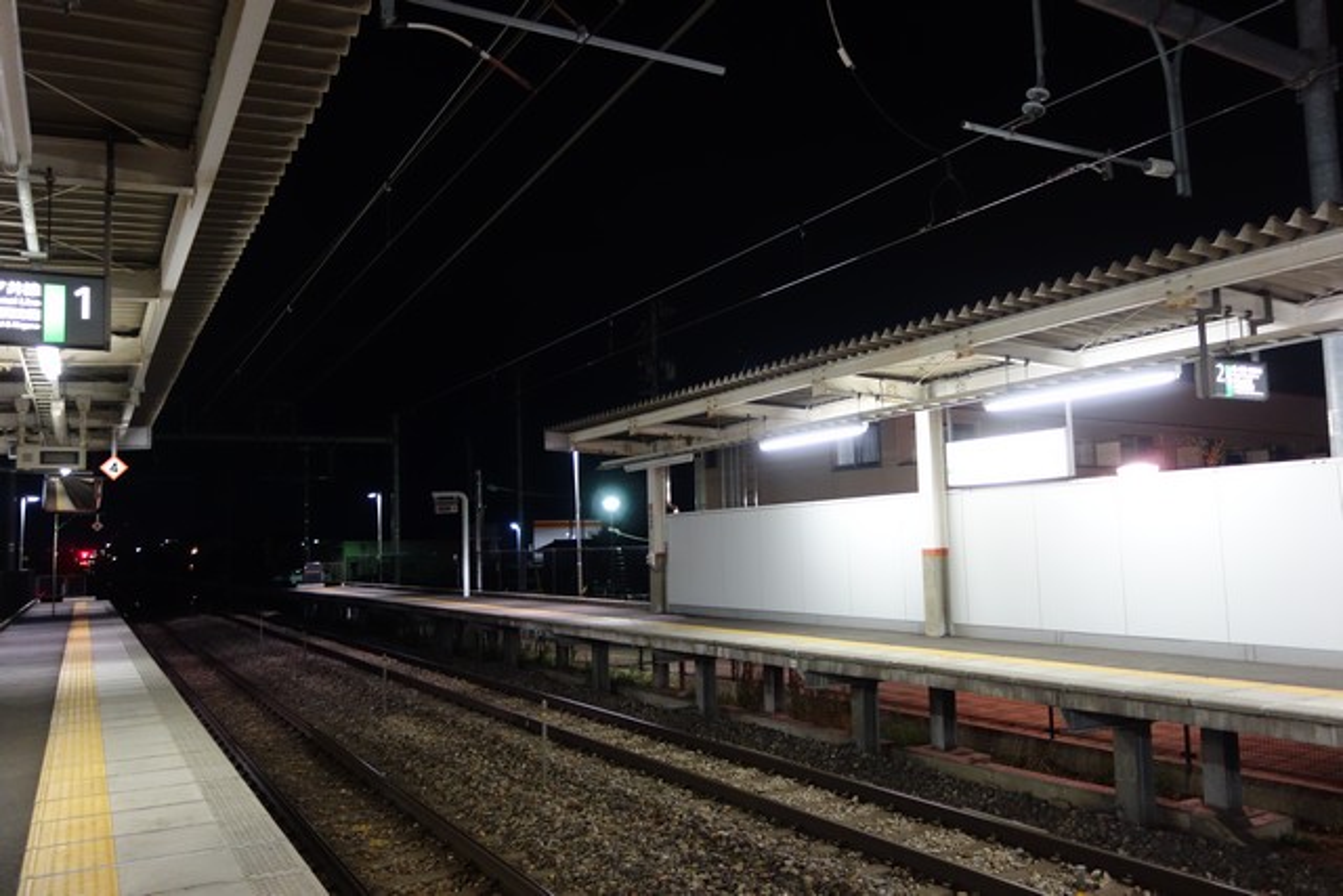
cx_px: 672
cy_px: 448
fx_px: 1045
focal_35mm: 28
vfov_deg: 46.4
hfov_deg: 65.5
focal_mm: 10.4
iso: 800
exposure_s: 1/30
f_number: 1.8
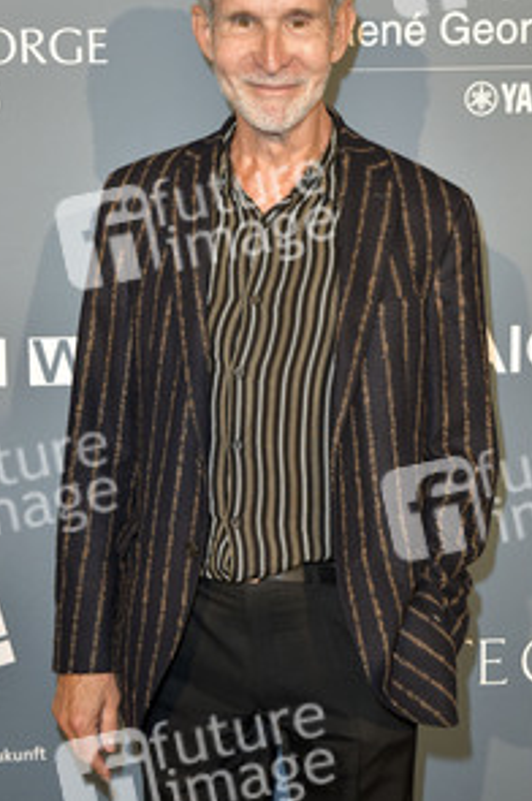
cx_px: 274
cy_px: 361
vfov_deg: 31.0
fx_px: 1444
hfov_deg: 20.9
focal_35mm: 65
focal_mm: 48
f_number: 5.6
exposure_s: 1/200
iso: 1250
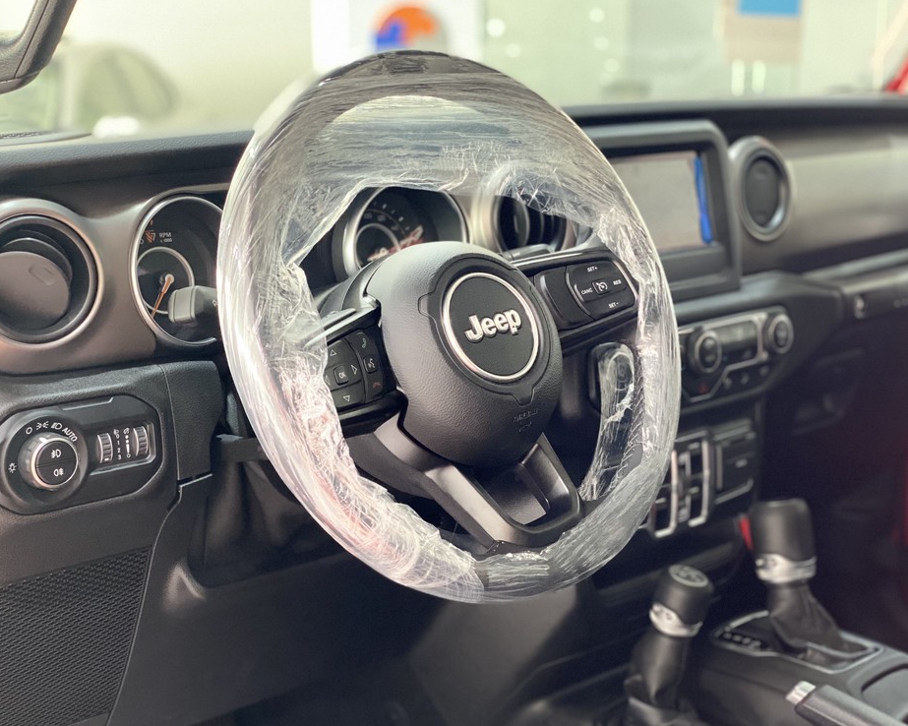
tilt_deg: -12.7
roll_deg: -0.4
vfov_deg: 27.6
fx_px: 1478
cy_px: 363
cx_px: 455
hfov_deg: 34.2
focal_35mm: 55
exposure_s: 1/40
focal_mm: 6
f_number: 2
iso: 400
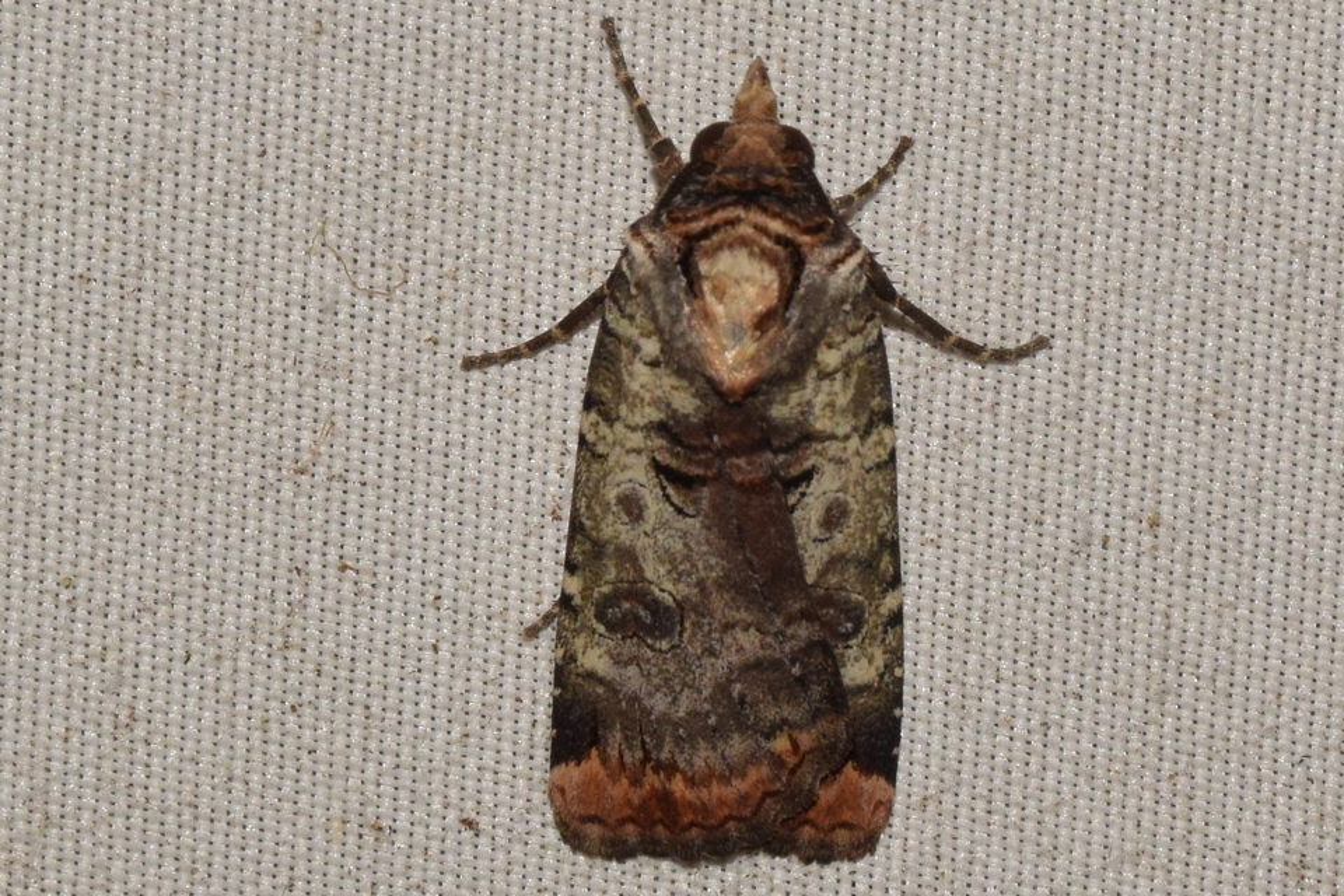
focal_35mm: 210
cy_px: 448
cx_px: 672
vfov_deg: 6.5
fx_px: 7839
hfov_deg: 9.8
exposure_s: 1/160
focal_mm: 140
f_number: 14
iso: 500
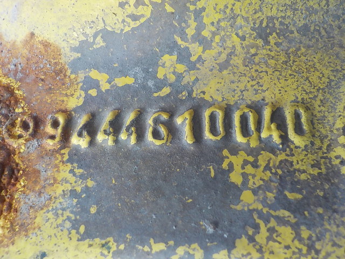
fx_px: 299
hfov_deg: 60.0
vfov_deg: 46.8
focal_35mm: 30
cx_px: 172
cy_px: 130
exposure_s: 1/40
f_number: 3.3
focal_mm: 4.1
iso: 125
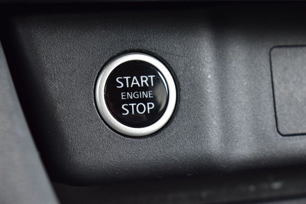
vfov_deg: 16.5
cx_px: 153
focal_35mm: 82
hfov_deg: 24.6
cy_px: 102
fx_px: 701
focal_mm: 55
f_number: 7.1
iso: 400
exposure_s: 1/25
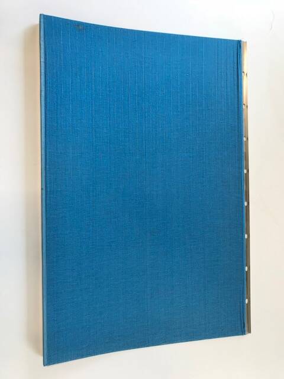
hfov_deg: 49.7
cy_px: 190
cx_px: 142
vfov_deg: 63.4
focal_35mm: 28
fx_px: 306
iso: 25
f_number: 1.8
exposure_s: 1/50
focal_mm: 3.99
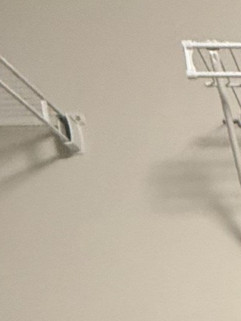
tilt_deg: -14.2
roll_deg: +2.2
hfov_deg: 15.8
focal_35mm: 76
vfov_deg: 18.8
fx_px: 705
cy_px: 600
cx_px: 465
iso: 320
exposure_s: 1/60
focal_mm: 2.22
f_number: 2.2
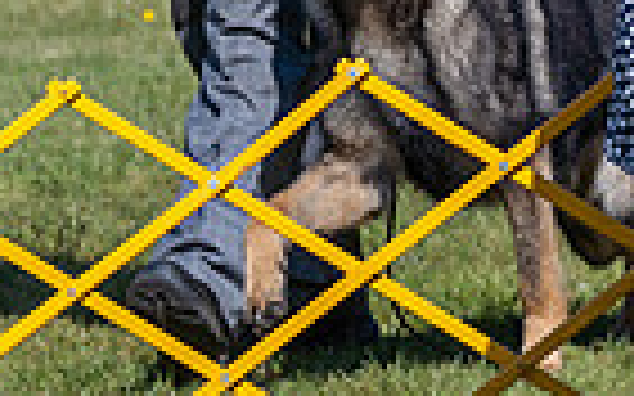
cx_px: 915
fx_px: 15078
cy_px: -180
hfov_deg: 2.4
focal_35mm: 873
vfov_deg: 1.5
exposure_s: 1/2000
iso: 320
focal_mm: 179
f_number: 6.3
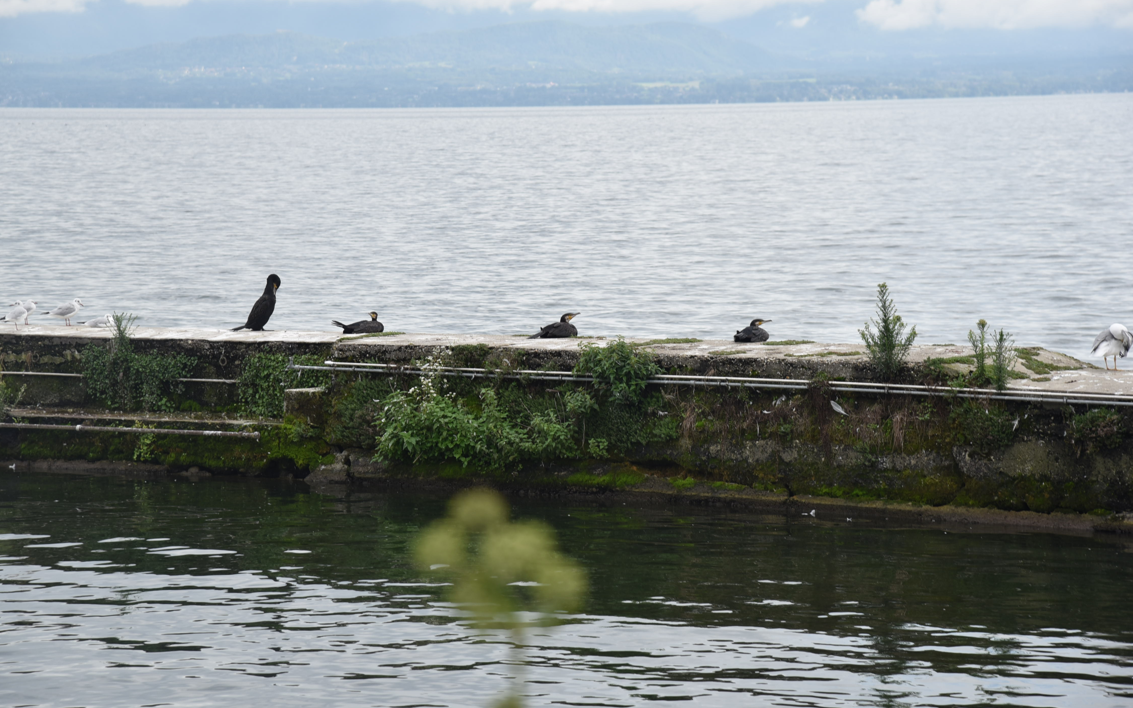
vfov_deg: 10.7
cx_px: 569
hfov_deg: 17.0
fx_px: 3798
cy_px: 340
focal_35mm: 123
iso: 200
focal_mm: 120
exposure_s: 1/250
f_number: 8
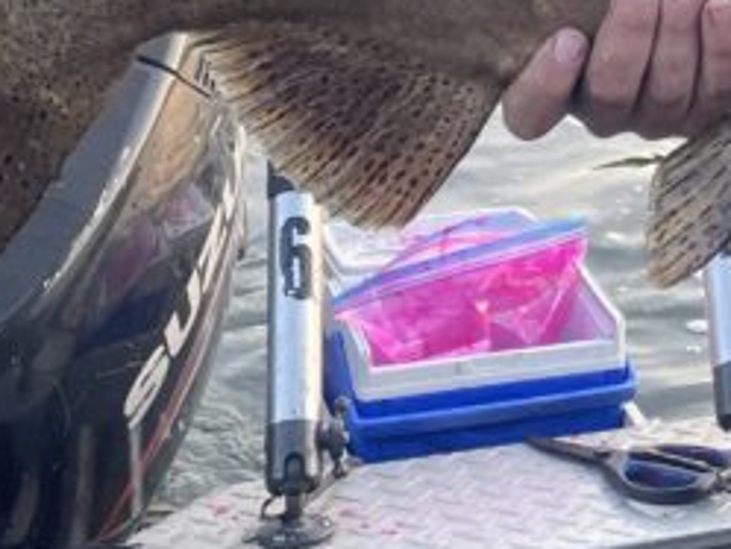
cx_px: 898
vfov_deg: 13.1
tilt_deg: -9.0
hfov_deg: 17.4
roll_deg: -0.3
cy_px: -267
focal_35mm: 107
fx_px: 2261
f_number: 1.6
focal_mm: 4.2
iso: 32
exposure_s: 1/182
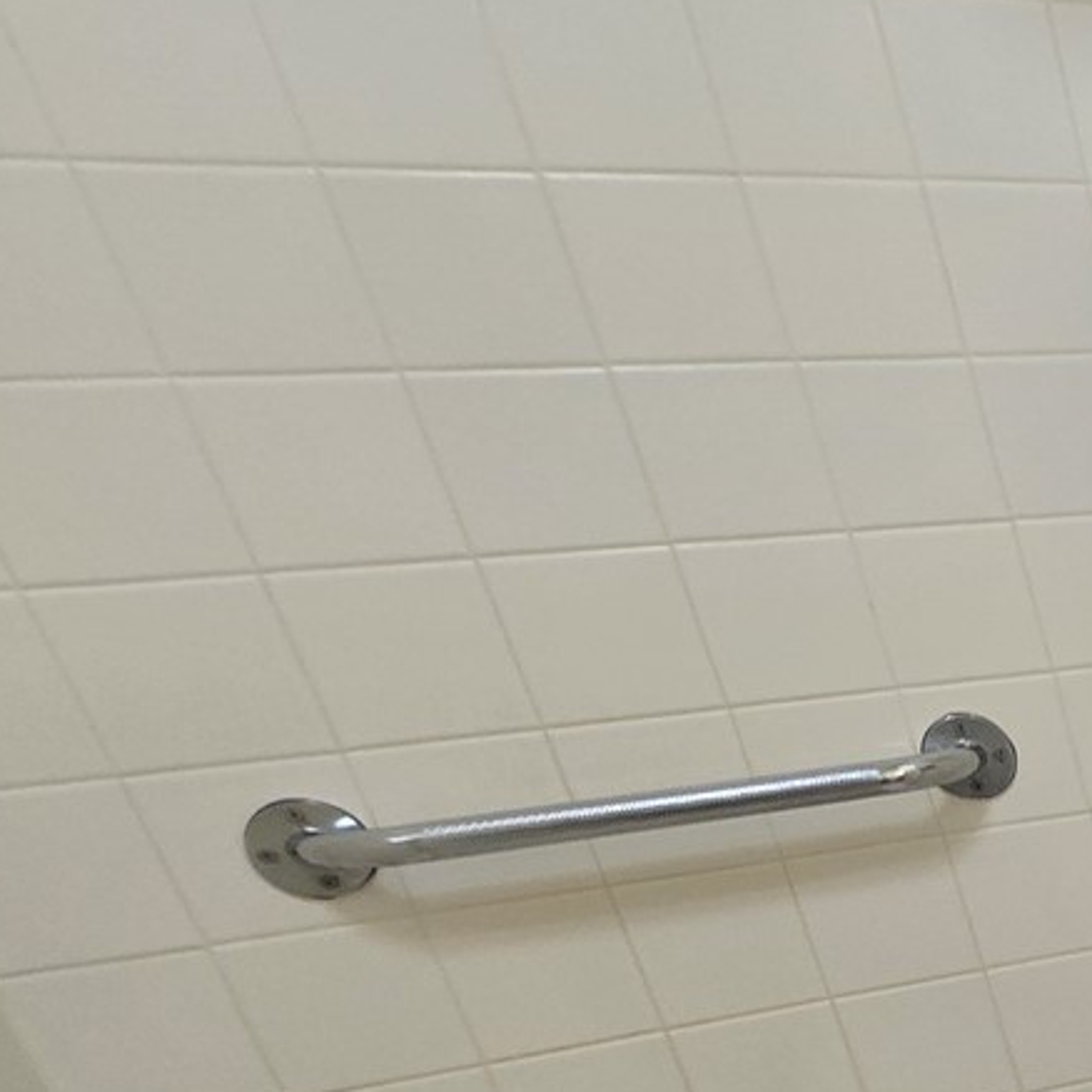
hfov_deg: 23.1
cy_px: 1244
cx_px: 1920
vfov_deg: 33.9
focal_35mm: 42
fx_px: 1499
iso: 80
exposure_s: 1/60
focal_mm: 2.2
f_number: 2.2
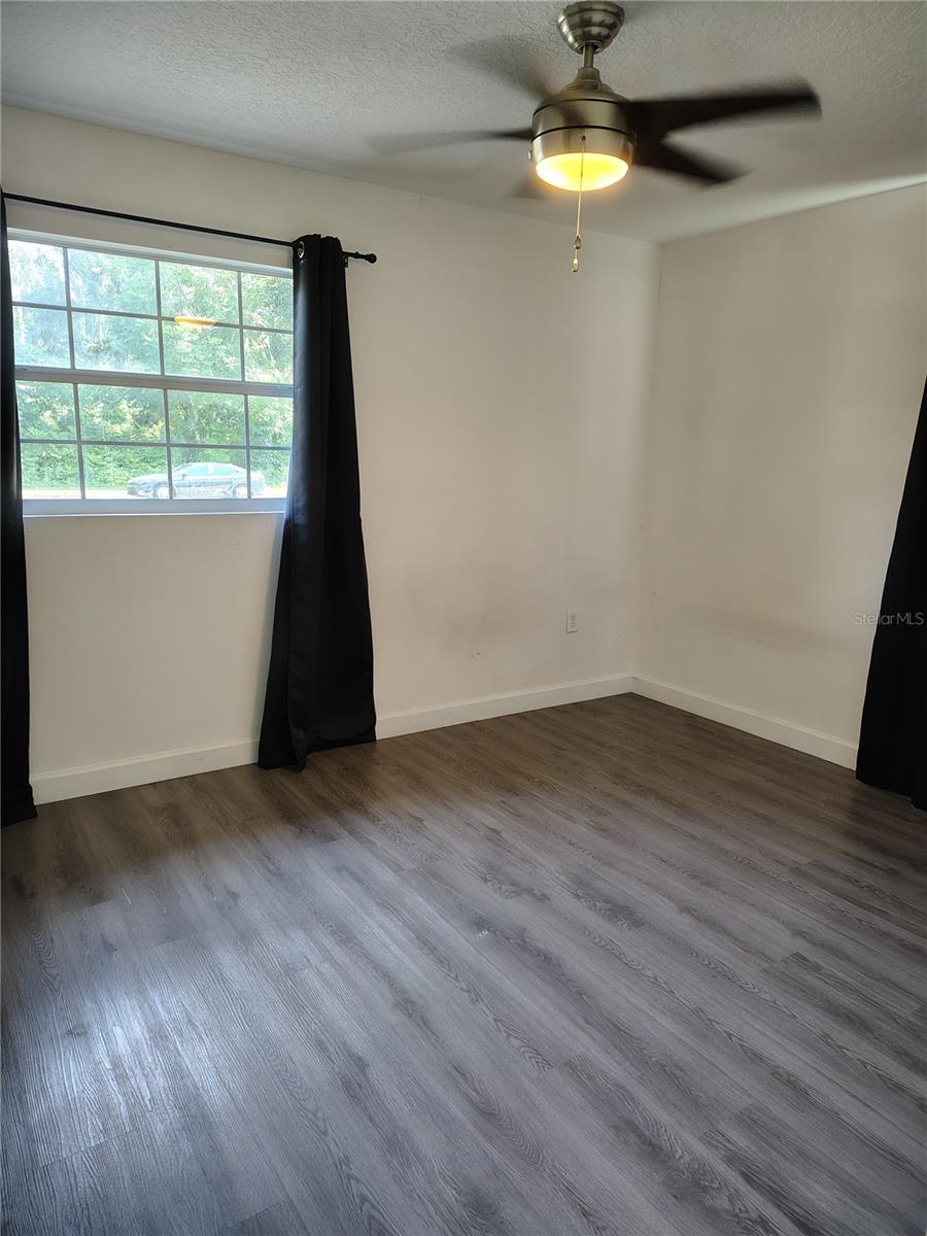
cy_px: 618
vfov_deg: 71.6
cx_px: 464
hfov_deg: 56.8
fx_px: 857
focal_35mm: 24
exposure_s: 1/60
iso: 745
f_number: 1.8
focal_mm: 5.56
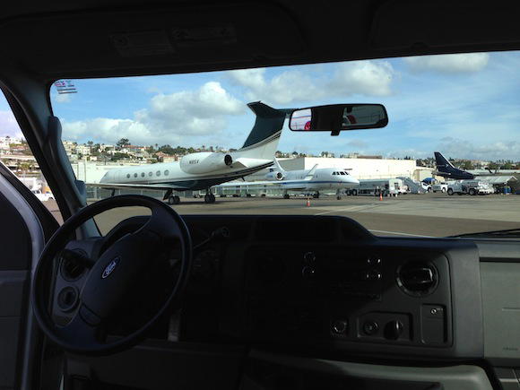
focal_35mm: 33
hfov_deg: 55.4
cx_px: 260
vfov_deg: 42.9
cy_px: 195
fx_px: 496
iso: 50
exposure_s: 1/1355
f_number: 2.4
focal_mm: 4.12
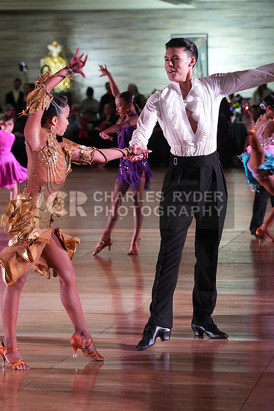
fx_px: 1654
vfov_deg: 14.2
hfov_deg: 9.5
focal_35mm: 145
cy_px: 206
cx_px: 137
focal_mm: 145
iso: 4000
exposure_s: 1/200
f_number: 5.6
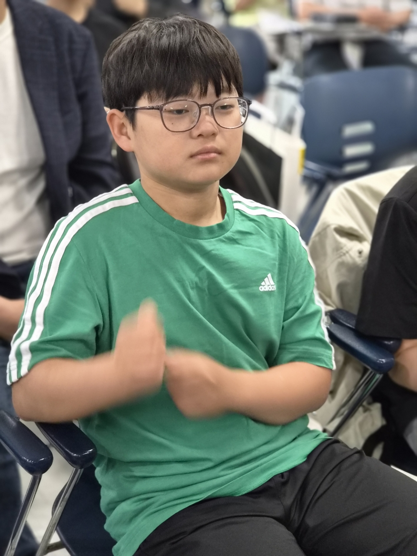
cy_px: 278
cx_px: 208
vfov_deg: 28.2
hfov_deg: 21.3
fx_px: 1108
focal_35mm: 69
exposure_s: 1/40
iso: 320
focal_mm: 7
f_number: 2.4
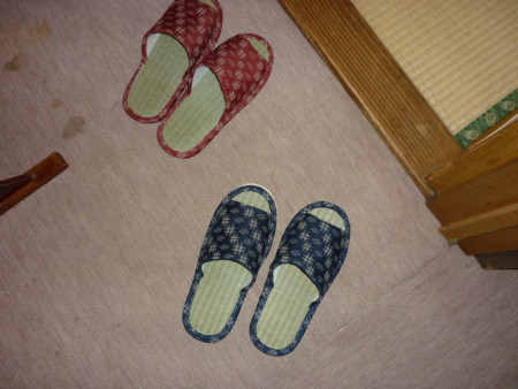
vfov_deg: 43.0
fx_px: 494
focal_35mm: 33
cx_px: 259
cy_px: 194
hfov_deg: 55.3
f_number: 2.8
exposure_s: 1/30
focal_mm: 5.5
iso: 100
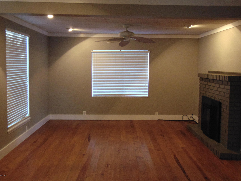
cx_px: 120
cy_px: 90
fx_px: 244
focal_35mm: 35
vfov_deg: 40.7
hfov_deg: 52.6
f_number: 3.2
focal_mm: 6.3
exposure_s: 1/13
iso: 400
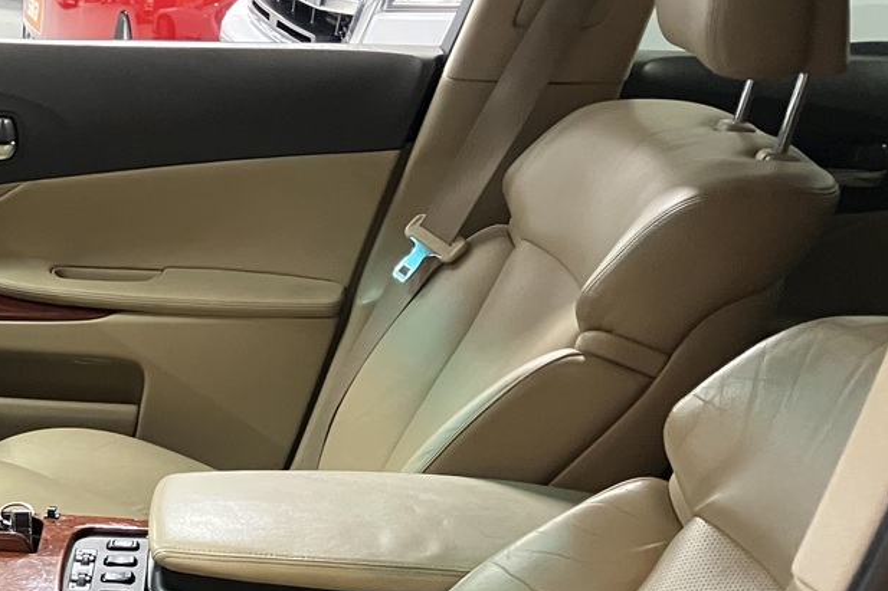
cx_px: -29
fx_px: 1677
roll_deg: -2.4
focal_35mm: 68
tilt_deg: -28.0
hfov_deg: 27.7
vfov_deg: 18.9
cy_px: 705
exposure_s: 1/33
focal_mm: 3.99
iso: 320
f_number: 1.8
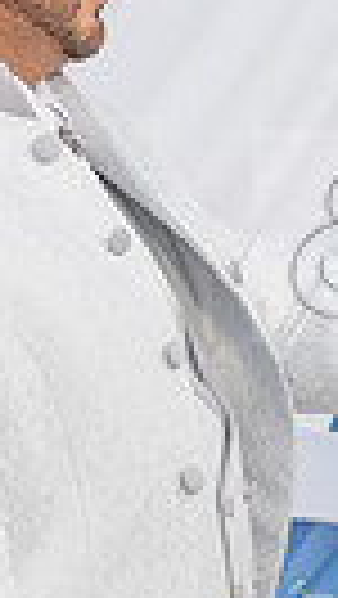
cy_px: 236
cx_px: 644
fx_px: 3626
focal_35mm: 228
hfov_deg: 5.2
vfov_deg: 9.4
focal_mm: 50
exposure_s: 1/125
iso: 200
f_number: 6.3
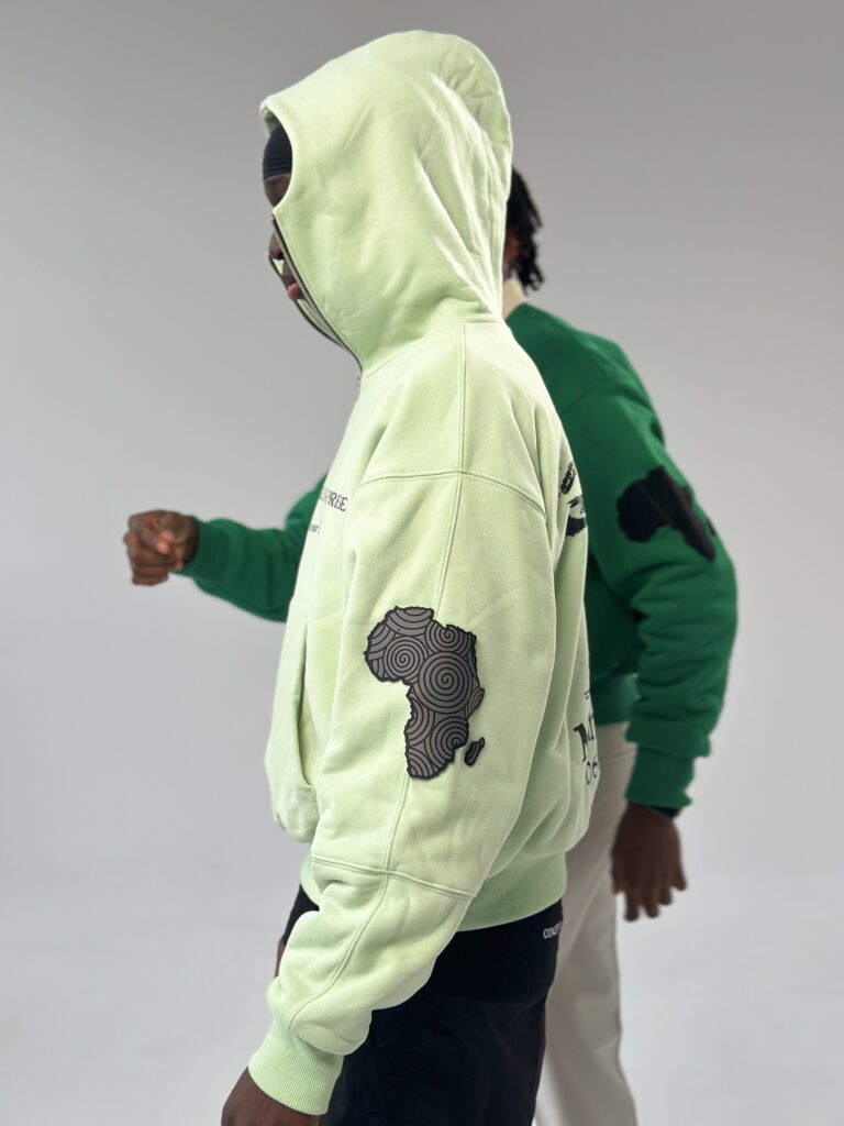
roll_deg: -1.0
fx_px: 1560
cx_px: 422
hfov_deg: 30.3
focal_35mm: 48
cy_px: 563
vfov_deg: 39.7
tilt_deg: -3.1
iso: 125
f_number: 1.78
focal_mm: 6.86
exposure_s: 1/121
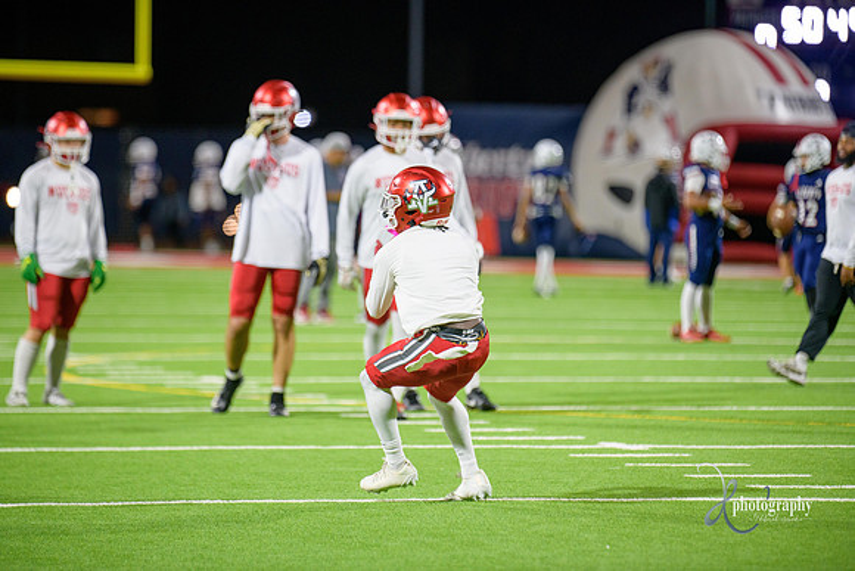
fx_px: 5939
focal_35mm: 250
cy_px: 286
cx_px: 428
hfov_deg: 8.2
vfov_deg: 5.5
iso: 1250
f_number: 2.8
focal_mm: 250
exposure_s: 1/250
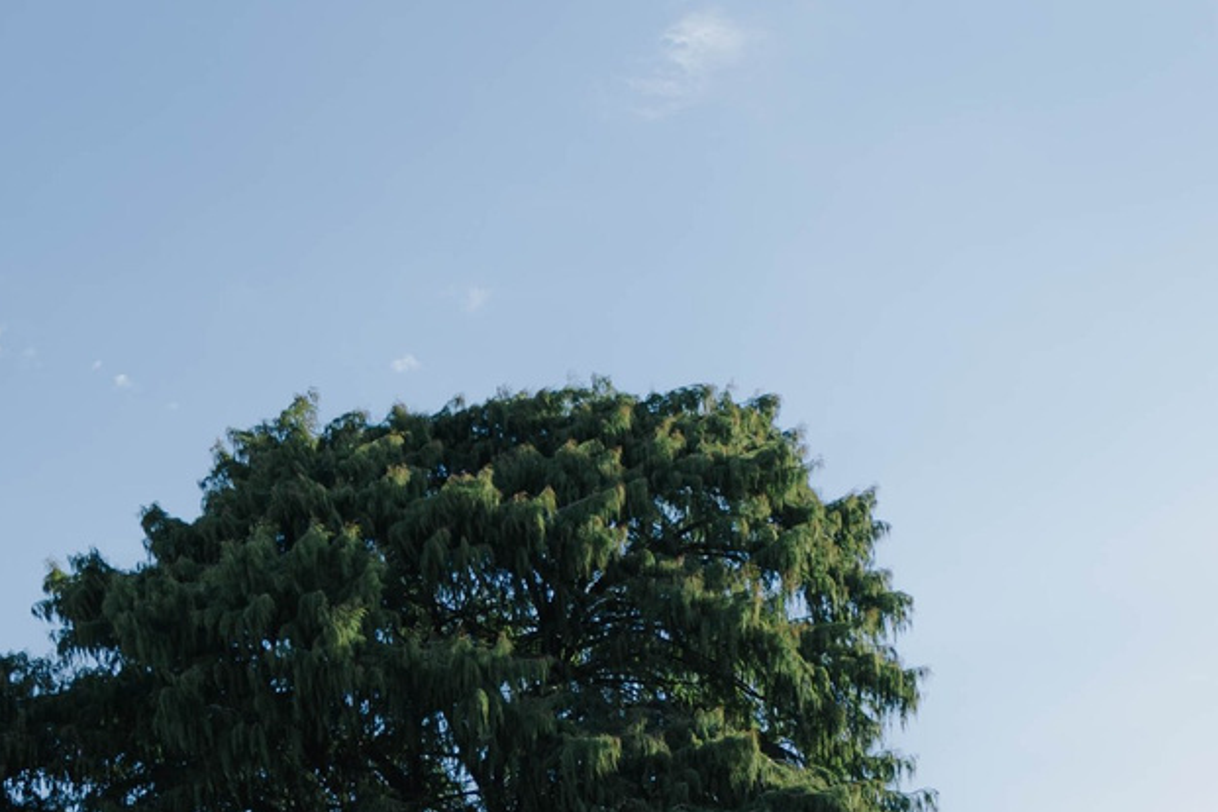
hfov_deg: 20.6
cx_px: 453
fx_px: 3349
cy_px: 1046
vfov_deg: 13.3
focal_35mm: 99
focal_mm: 24
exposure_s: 1/200
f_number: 6.3
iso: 100
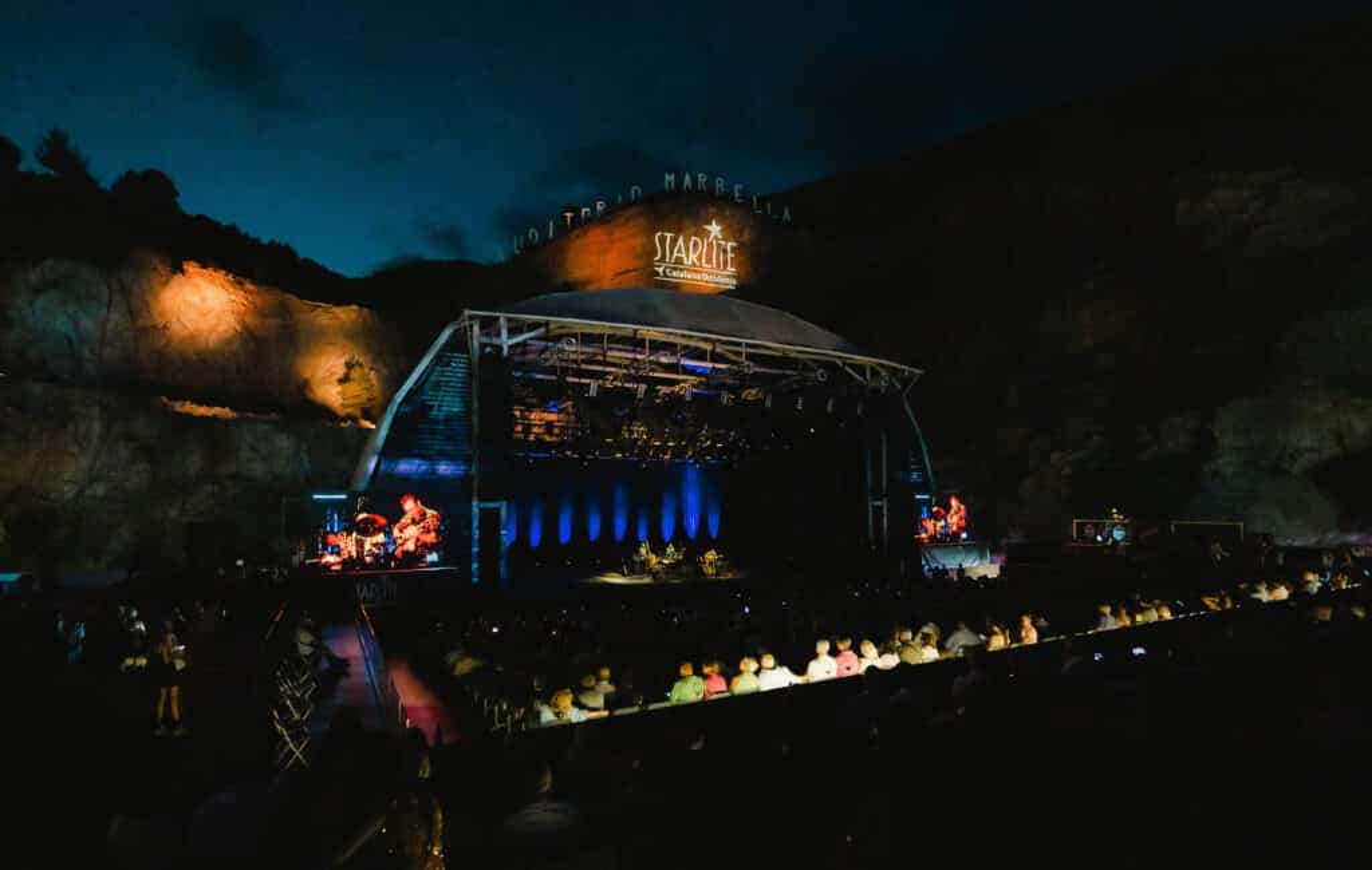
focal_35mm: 16
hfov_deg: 98.2
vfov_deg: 72.5
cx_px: 621
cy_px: 481
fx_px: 591
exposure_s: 1/160
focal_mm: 14
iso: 800
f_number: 1.8
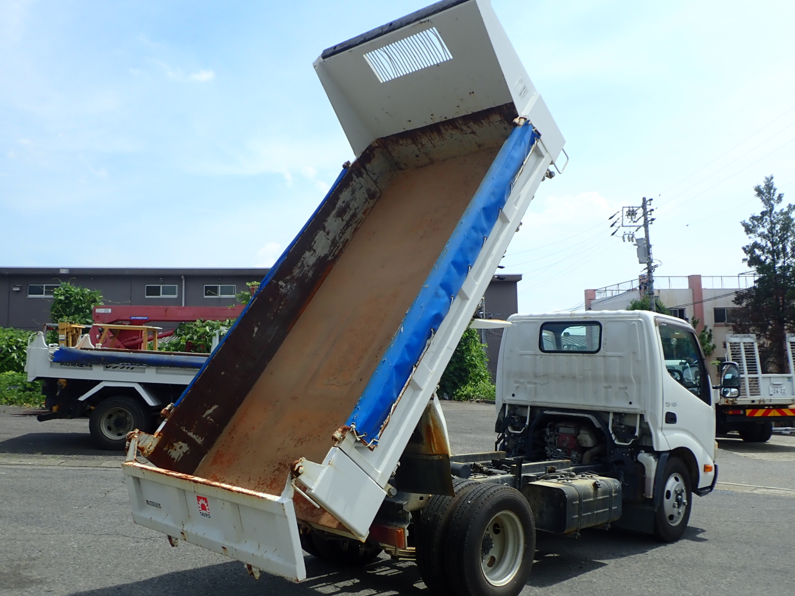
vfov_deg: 45.4
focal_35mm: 31
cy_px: 294
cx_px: 410
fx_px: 712
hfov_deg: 58.3
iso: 100
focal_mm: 5.5
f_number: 3.2
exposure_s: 1/1000
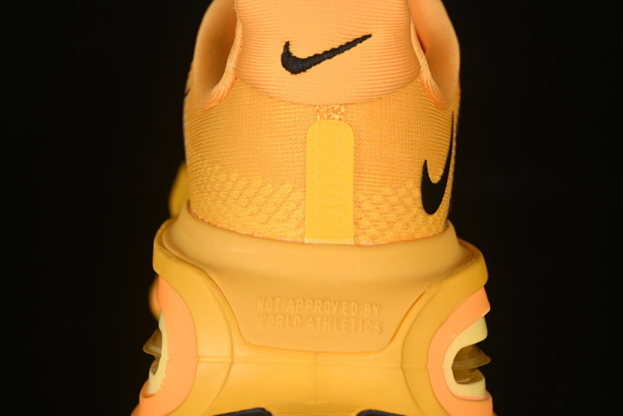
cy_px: 208
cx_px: 312
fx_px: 1298
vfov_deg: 18.2
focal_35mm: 75
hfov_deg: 27.0
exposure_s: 1/80
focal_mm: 50
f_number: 7.1
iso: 160
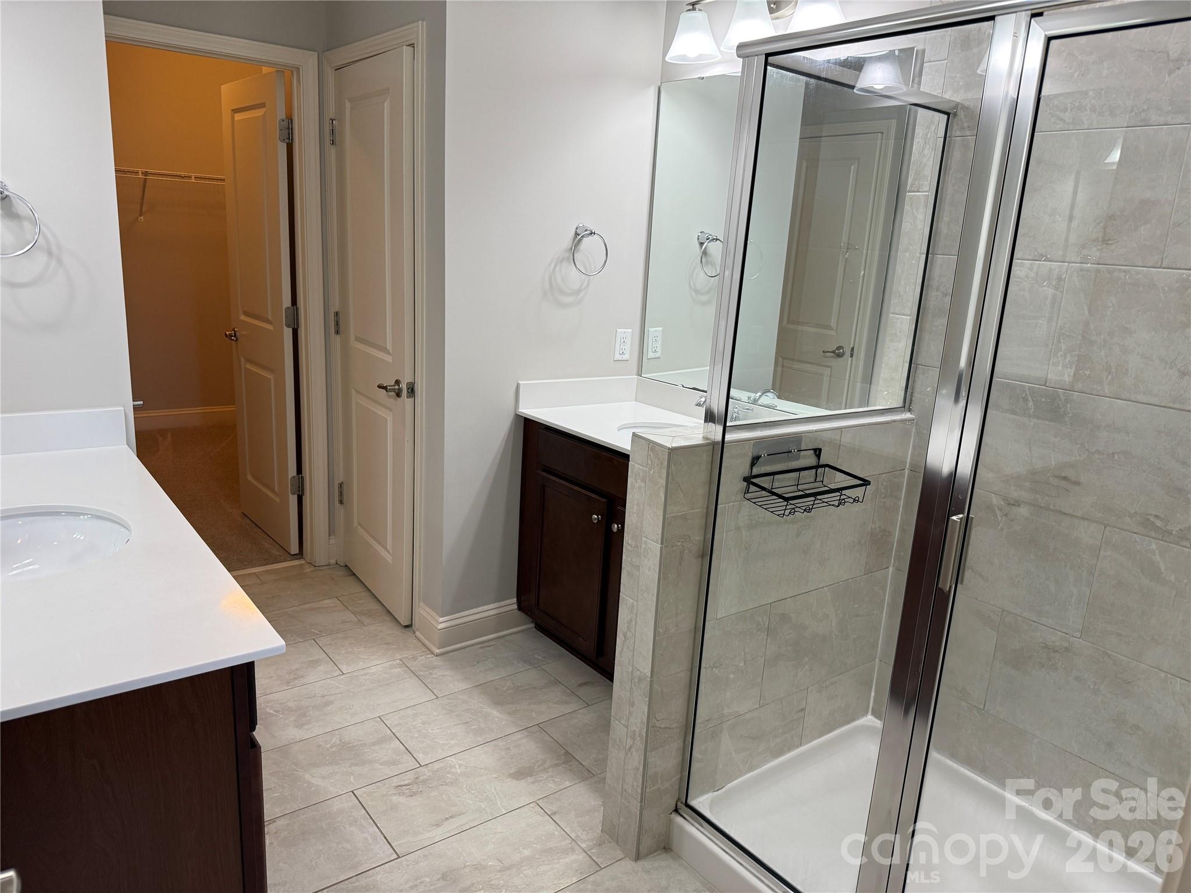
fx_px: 826
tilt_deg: -13.9
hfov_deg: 71.6
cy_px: 446
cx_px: 596
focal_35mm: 24
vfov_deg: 56.8
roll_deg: -3.7
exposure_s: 1/120
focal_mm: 6.76
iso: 200
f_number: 1.78
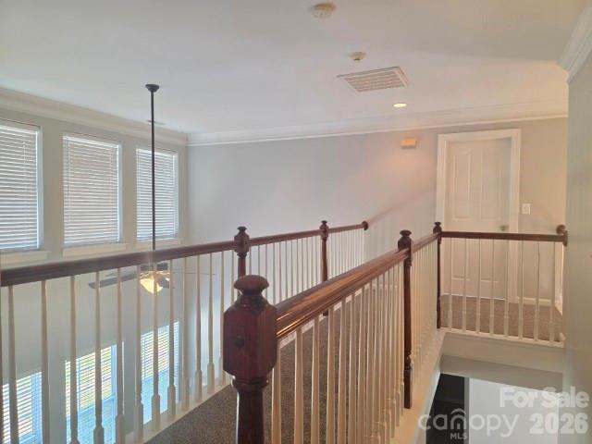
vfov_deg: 58.9
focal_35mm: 23
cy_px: 222
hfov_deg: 73.9
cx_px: 296
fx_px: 393
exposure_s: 1/120
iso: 320
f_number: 1.7
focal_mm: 6.3
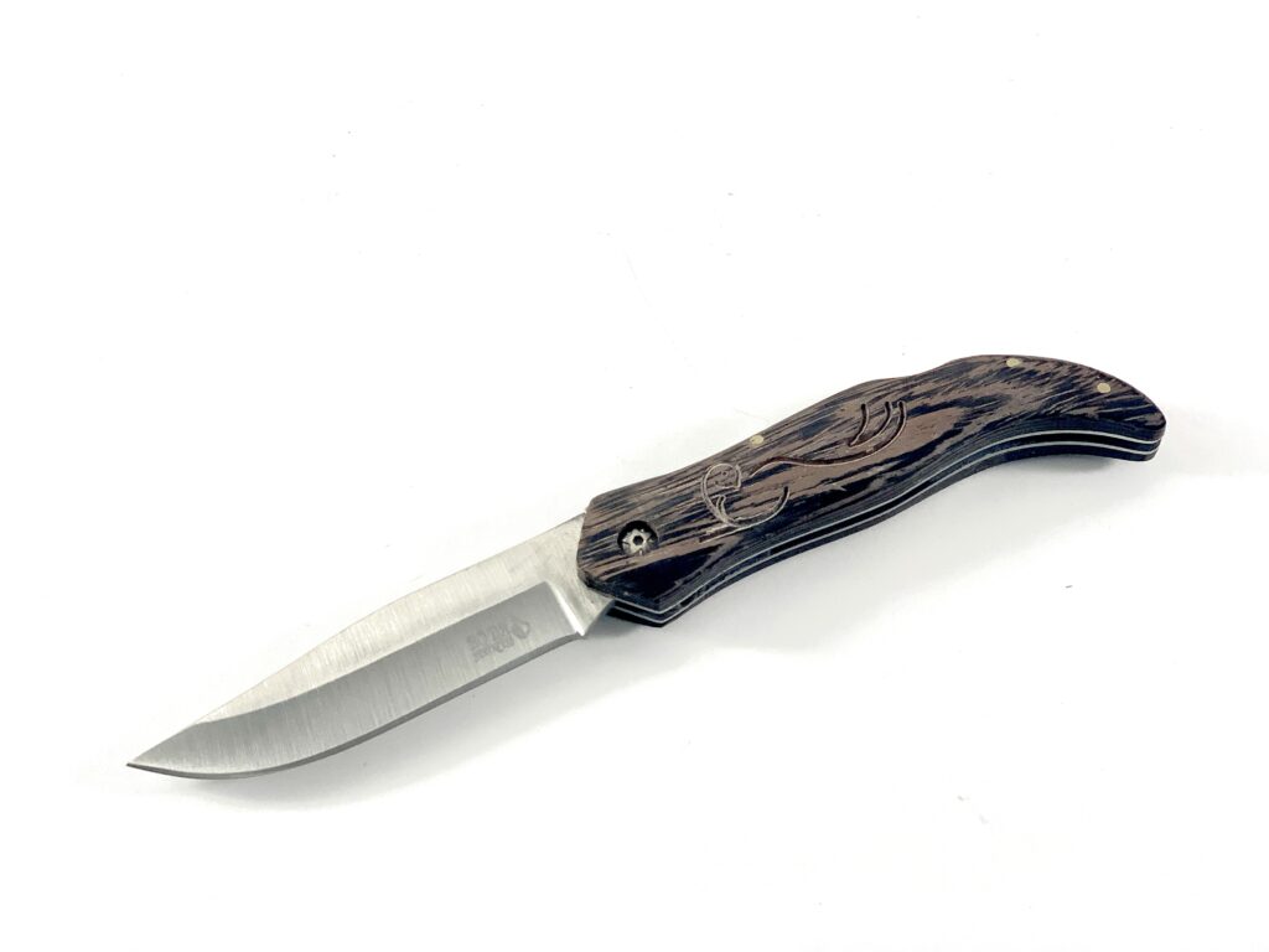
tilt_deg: -58.5
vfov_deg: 28.0
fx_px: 1906
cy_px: 476
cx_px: 634
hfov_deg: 36.8
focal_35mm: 52
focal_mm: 6
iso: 40
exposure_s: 1/100
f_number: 2.4
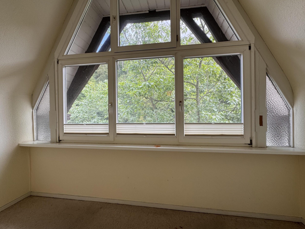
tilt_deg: +0.0
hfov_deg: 98.1
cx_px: 160
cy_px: 113
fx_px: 132
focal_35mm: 15
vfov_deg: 81.7
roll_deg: +1.4
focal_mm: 2.22
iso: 40
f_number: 2.2
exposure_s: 1/133
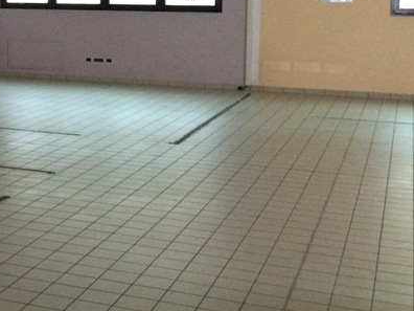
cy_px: 35
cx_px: -67
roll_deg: +0.2
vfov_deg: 19.3
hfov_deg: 23.9
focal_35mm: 75
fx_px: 897
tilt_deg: -3.0
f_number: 2.2
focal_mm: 4.15
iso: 320
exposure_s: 1/30
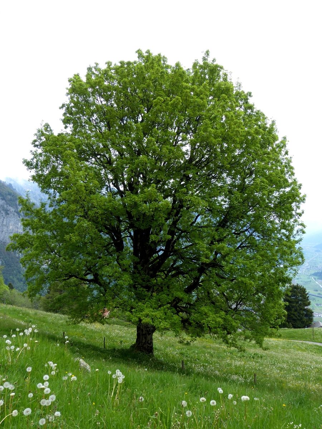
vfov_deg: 61.7
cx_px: 161
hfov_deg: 48.2
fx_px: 360
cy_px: 214
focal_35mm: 29
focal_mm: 5.2
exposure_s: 1/400
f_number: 4
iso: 100
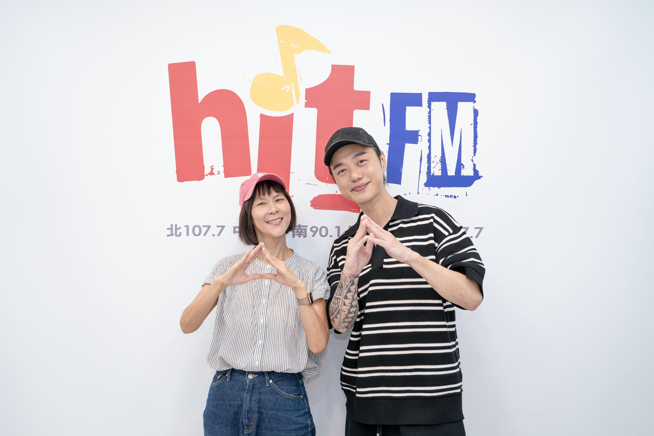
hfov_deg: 53.1
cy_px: 218
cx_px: 327
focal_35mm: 36
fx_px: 654
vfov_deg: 36.9
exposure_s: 1/160
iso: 250
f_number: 2.8
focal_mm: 36
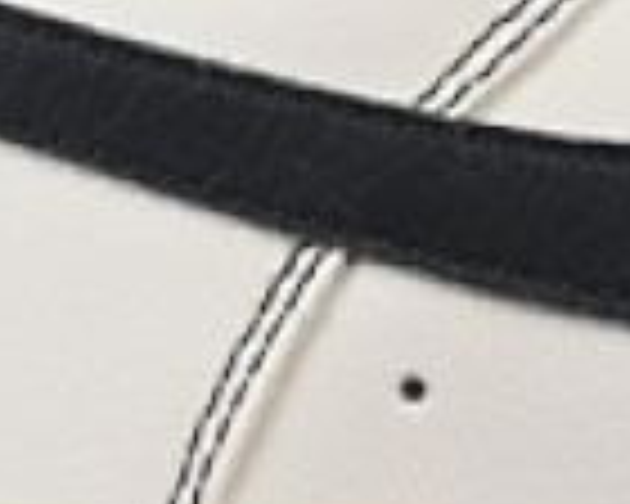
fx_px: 10143
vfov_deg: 2.8
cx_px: 940
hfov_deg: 3.5
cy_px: 32
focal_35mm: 544
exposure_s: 1/100
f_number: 8
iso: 160
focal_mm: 50
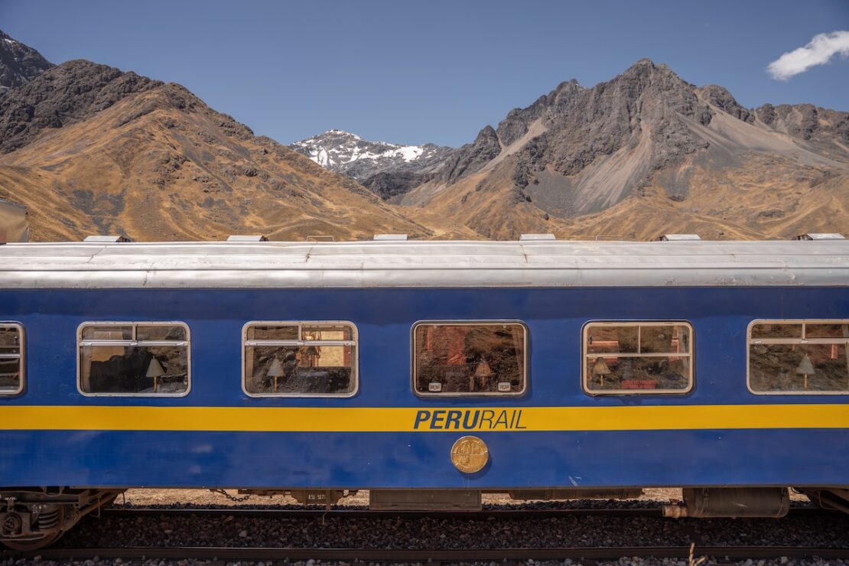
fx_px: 731
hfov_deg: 60.3
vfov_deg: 42.3
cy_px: 283
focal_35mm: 31
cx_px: 424
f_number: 2.8
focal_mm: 31
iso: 100
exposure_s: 1/1600
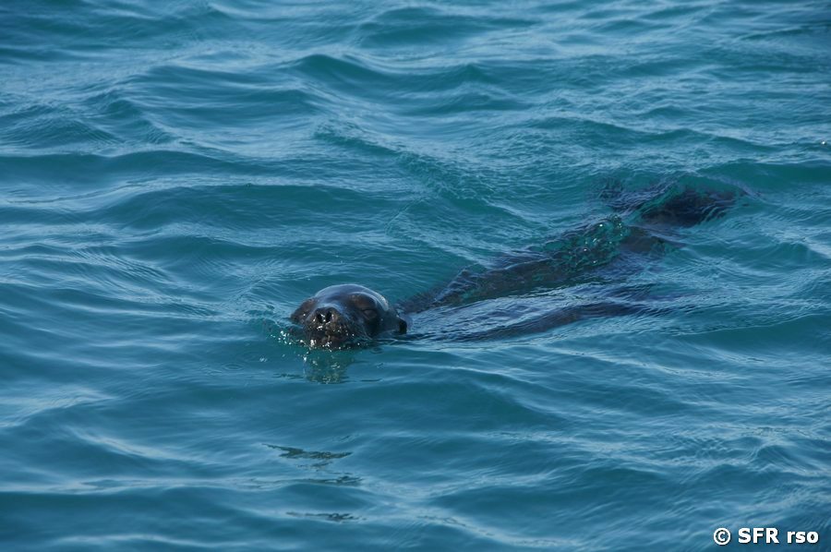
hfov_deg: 9.8
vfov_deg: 6.5
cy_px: 276
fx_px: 4842
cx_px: 416
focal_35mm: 210
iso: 200
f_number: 8
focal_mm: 140
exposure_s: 1/400
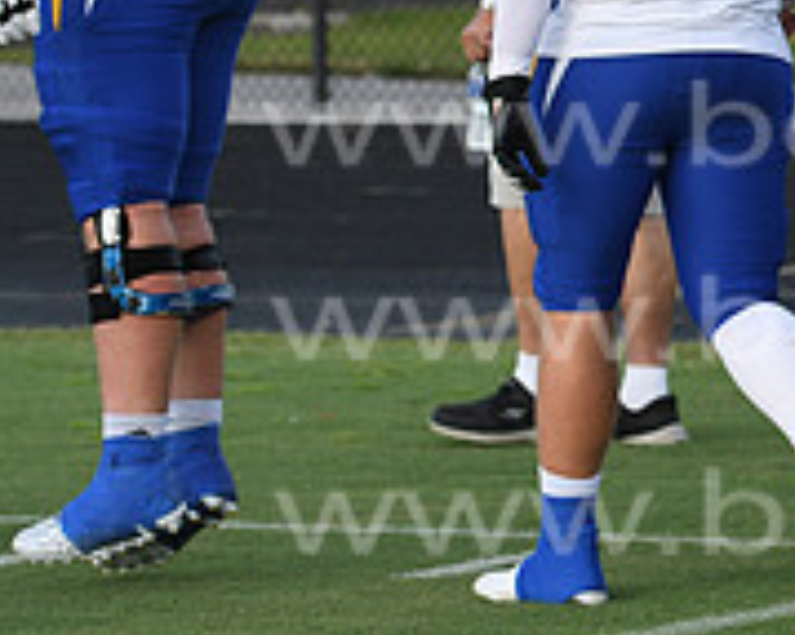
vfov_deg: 3.8
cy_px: 38
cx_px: 1279
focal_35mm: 411
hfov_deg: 4.7
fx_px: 9665
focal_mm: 90
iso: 200
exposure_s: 1/1250
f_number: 4
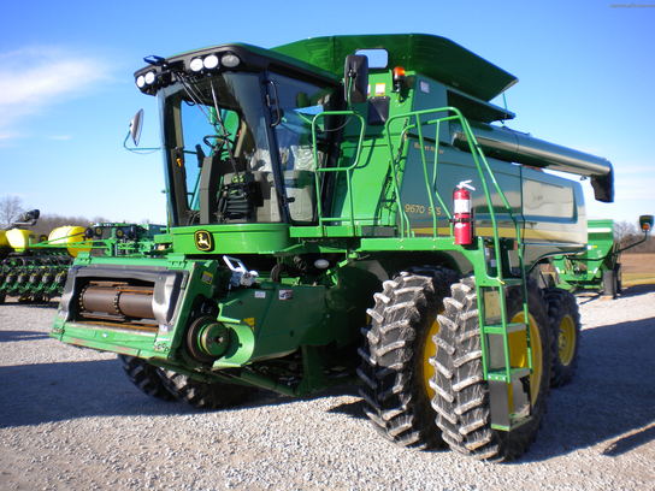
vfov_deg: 40.7
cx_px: 328
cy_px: 246
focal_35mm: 35
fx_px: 662
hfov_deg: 52.6
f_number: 4.6
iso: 80
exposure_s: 1/339
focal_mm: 6.3
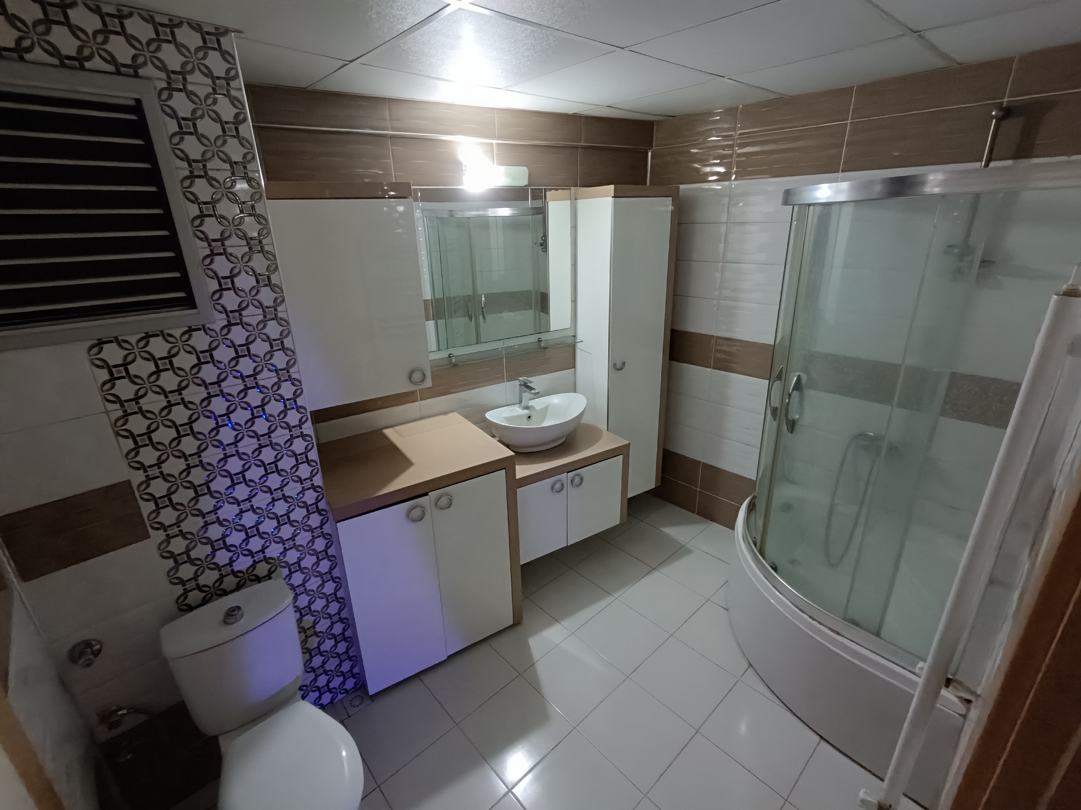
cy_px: 405
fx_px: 500
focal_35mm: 16
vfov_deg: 78.1
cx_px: 540
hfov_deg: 94.5
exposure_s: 1/25
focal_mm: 1.66
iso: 832
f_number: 2.2
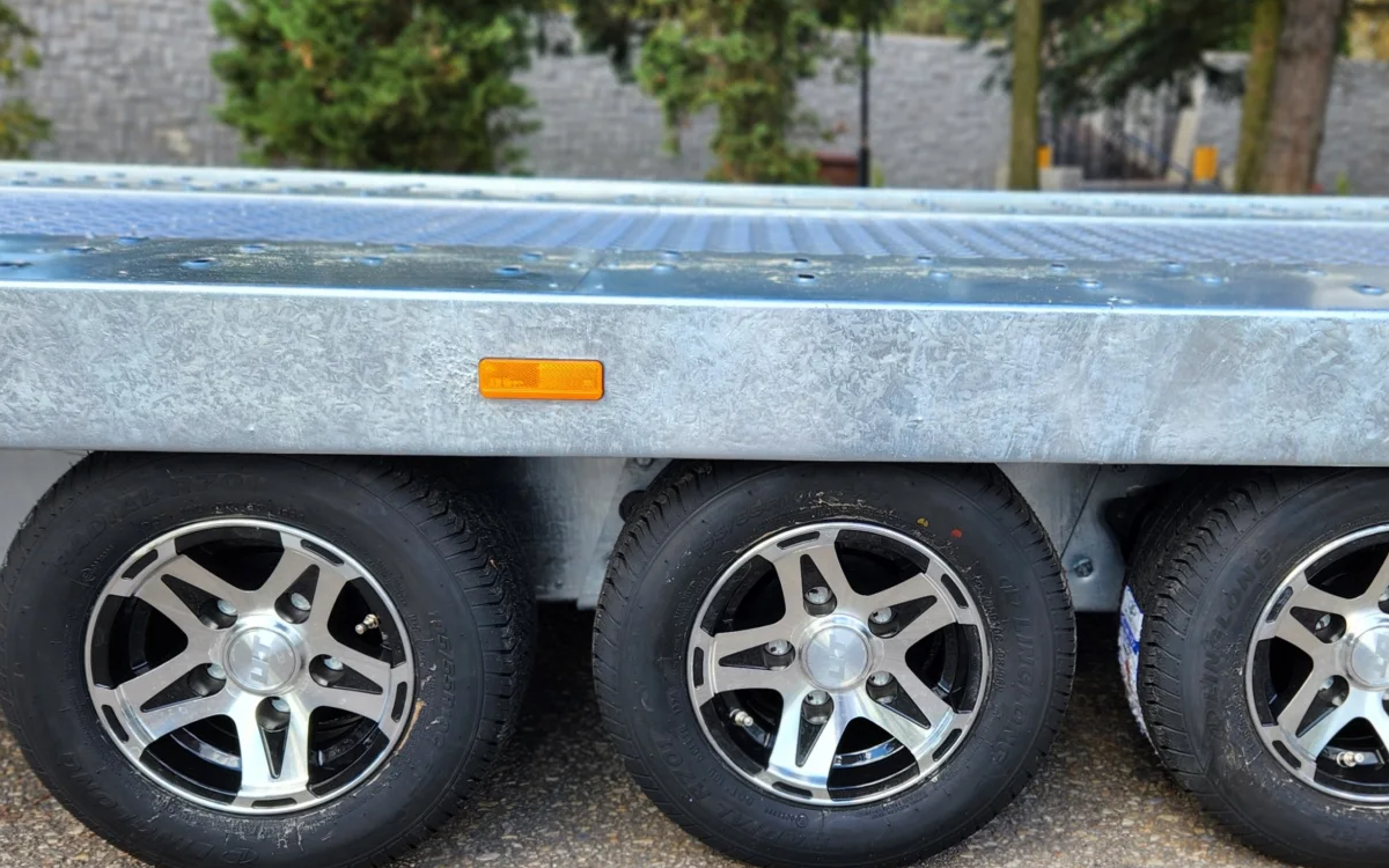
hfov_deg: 50.0
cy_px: 554
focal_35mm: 39
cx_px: 842
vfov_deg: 32.6
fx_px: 1476
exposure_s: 1/206
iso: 20
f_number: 1.8
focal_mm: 5.4
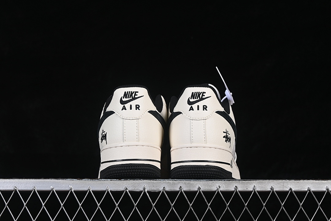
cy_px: 110
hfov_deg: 27.0
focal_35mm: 75
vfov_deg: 18.2
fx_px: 690
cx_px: 166
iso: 160
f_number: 8
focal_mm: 50
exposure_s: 1/80
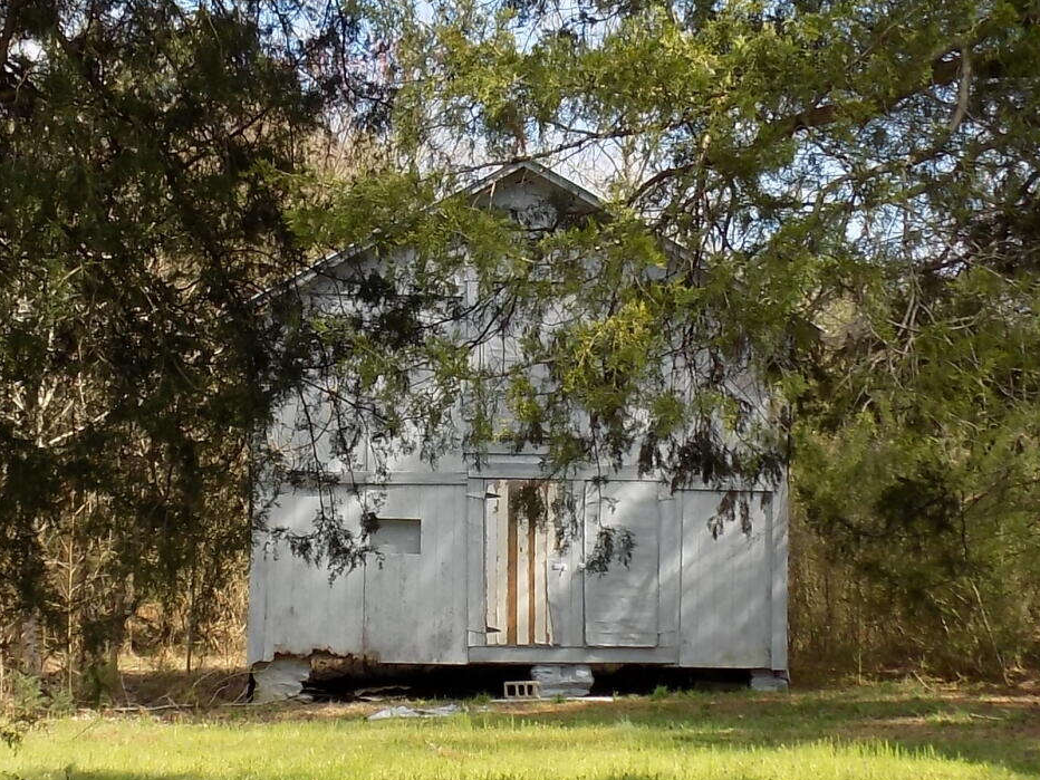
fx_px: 2223
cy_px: 523
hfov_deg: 26.3
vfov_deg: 19.8
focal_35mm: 74
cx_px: 456
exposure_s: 1/320
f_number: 3.1
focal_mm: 4
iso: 80
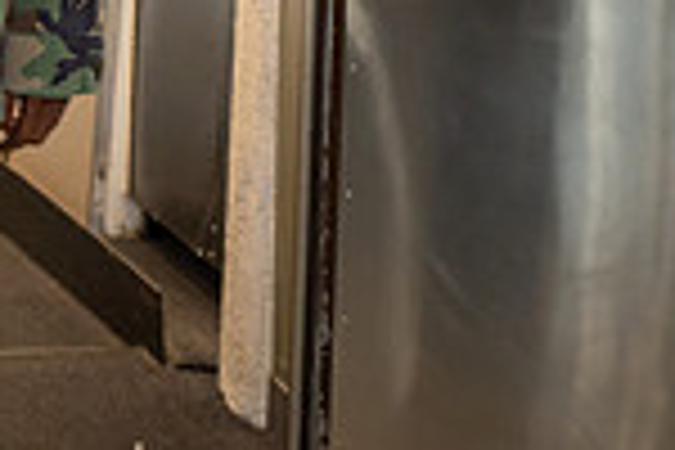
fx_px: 3618
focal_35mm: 193
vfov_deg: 7.1
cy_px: -81
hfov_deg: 10.3
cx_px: -360
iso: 4500
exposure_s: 1/100
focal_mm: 50
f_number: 5.6
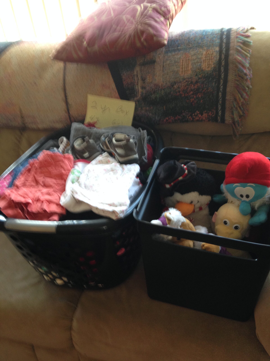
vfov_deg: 55.4
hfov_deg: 42.9
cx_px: 135
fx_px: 343
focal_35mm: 33
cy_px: 180
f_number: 2.4
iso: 100
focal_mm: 4.12
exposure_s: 1/20
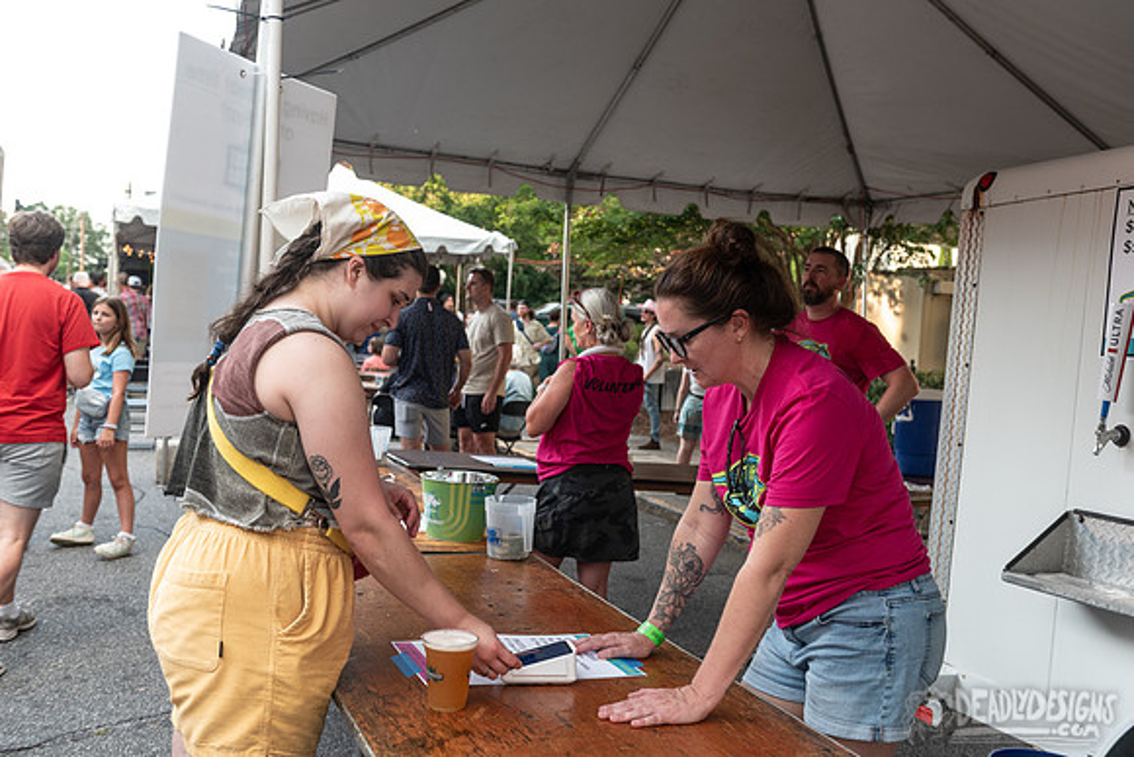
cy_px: 378
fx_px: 1103
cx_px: 567
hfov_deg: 54.4
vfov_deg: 37.9
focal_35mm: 35
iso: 400
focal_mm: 35
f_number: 4.5
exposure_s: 1/200
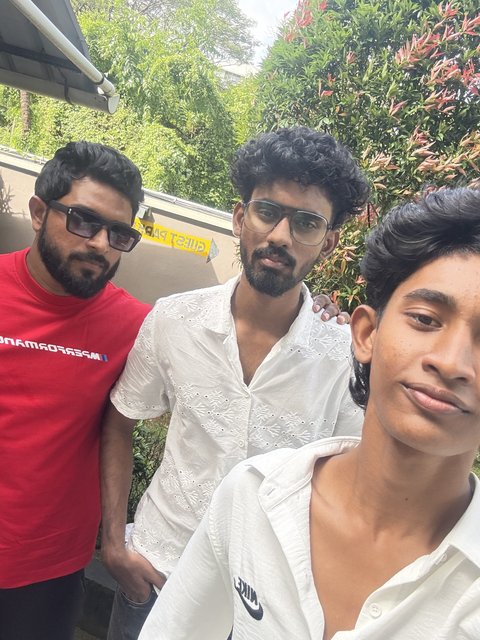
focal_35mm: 30
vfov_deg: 60.0
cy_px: 320
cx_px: 240
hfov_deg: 46.8
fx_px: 555
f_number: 1.9
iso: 40
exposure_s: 1/121
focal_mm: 2.69
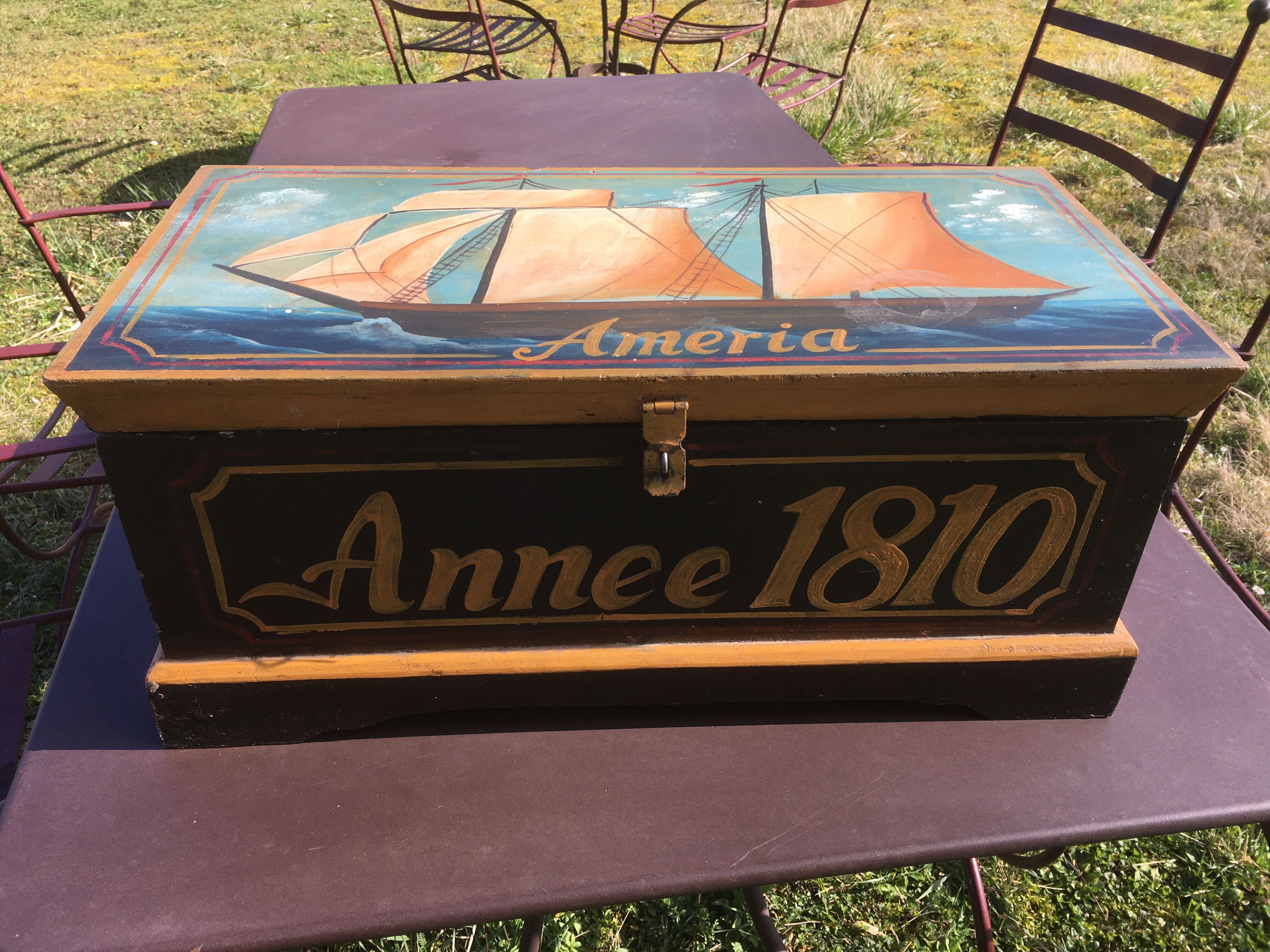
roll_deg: +3.8
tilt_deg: -36.3
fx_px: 1064
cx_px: 635
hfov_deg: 61.7
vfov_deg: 48.2
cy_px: 476
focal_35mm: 29
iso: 25
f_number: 2.2
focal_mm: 4.15
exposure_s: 1/484
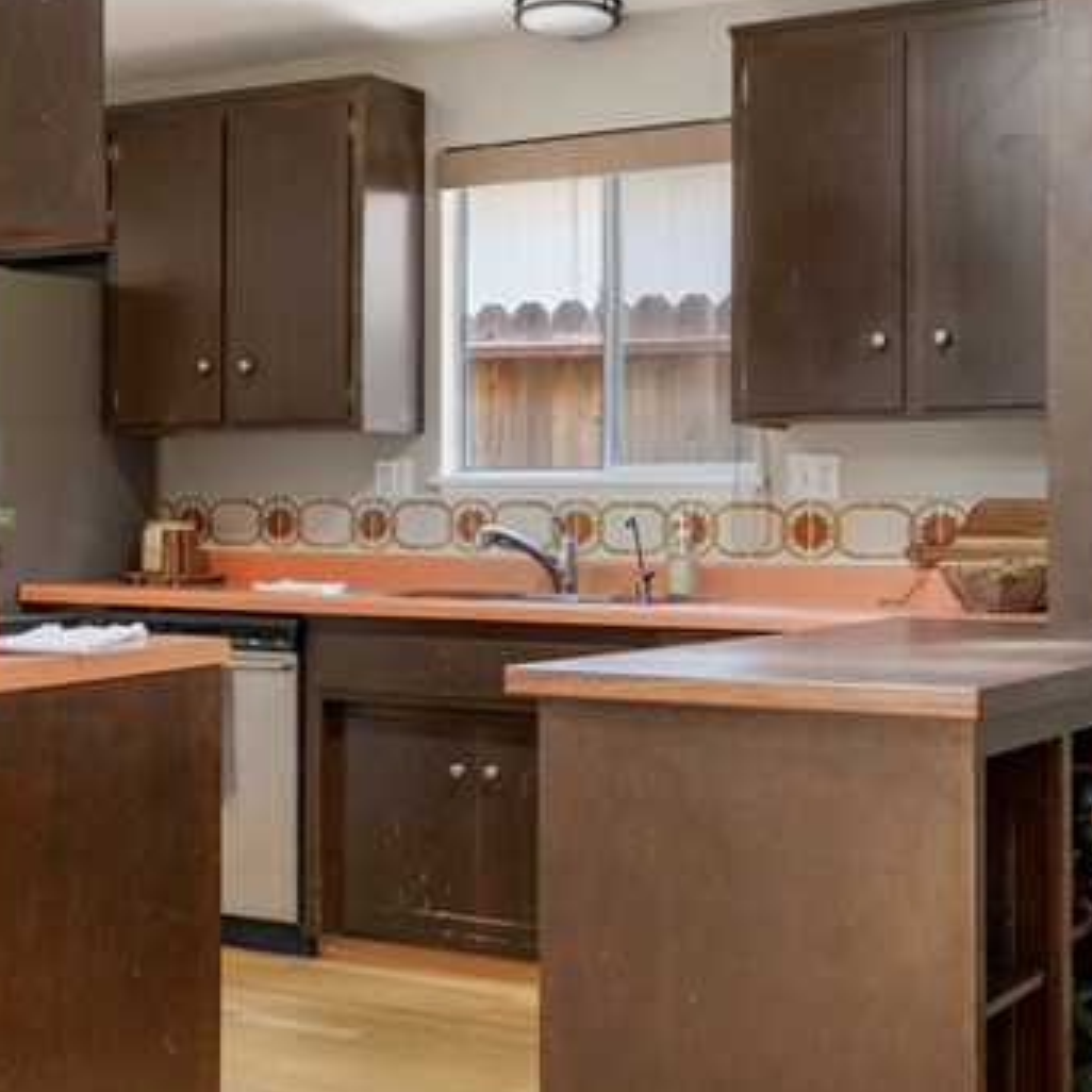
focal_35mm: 61
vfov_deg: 28.1
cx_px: 169
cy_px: 433
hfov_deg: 27.4
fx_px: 2177
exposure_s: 1/50
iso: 640
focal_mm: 24
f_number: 7.1
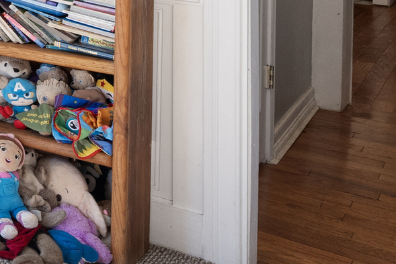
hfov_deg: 16.7
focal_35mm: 73
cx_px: -476
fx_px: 803
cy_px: -106
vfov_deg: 17.2
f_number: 8
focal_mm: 14
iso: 800
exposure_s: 1/20
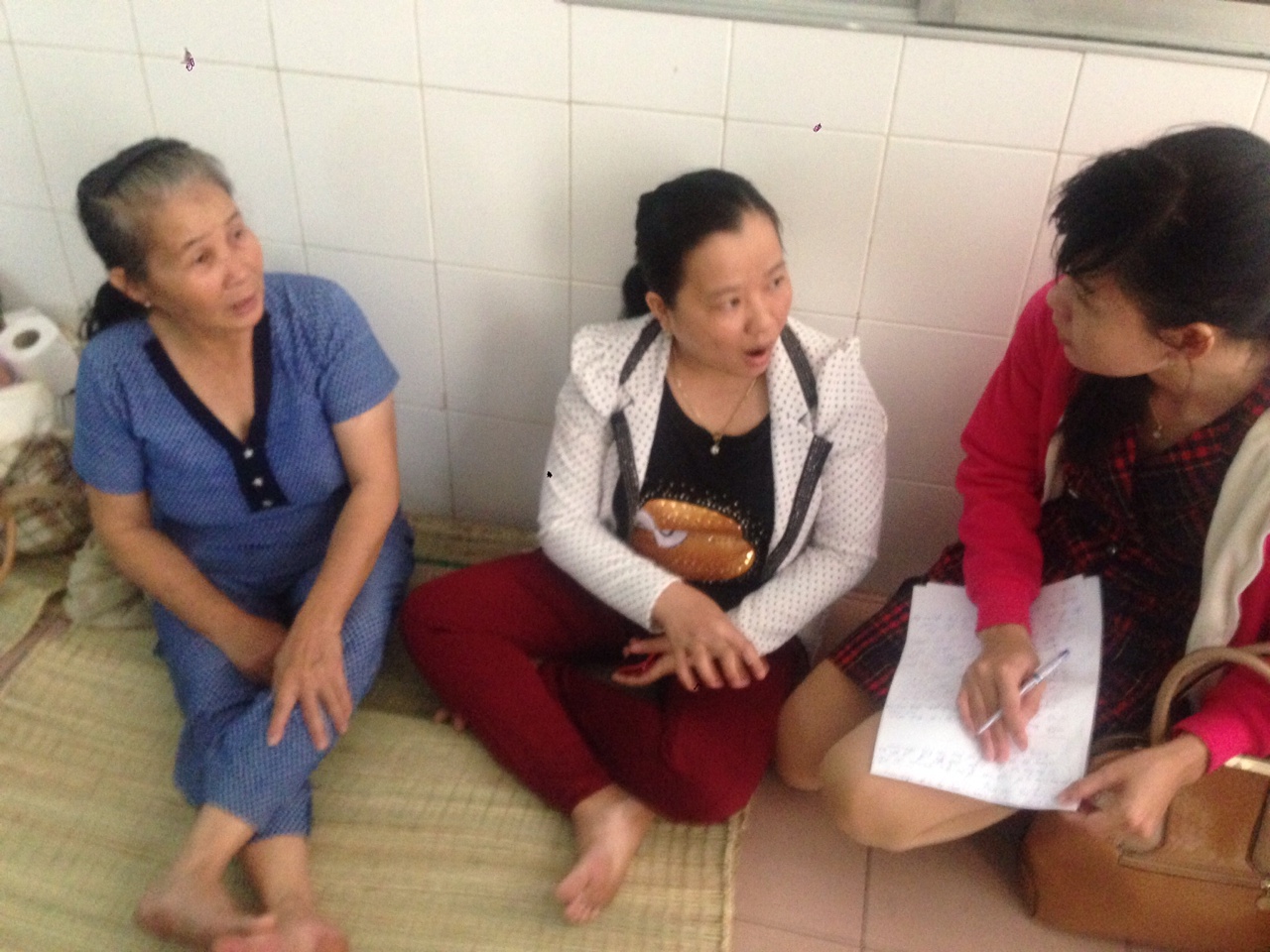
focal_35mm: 33
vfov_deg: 42.9
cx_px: 635
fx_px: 1211
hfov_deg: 55.4
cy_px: 476
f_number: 2.4
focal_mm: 4.12
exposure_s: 1/15
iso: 500
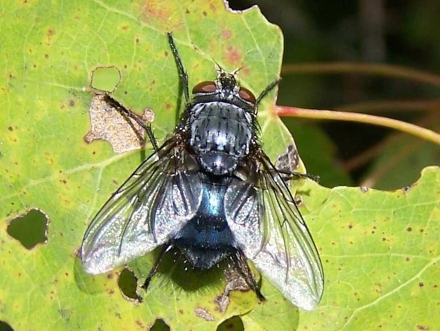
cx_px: 220
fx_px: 483
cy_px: 166
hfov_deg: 48.9
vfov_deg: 37.8
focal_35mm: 38
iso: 80
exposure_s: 1/640
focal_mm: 6.3
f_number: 2.8
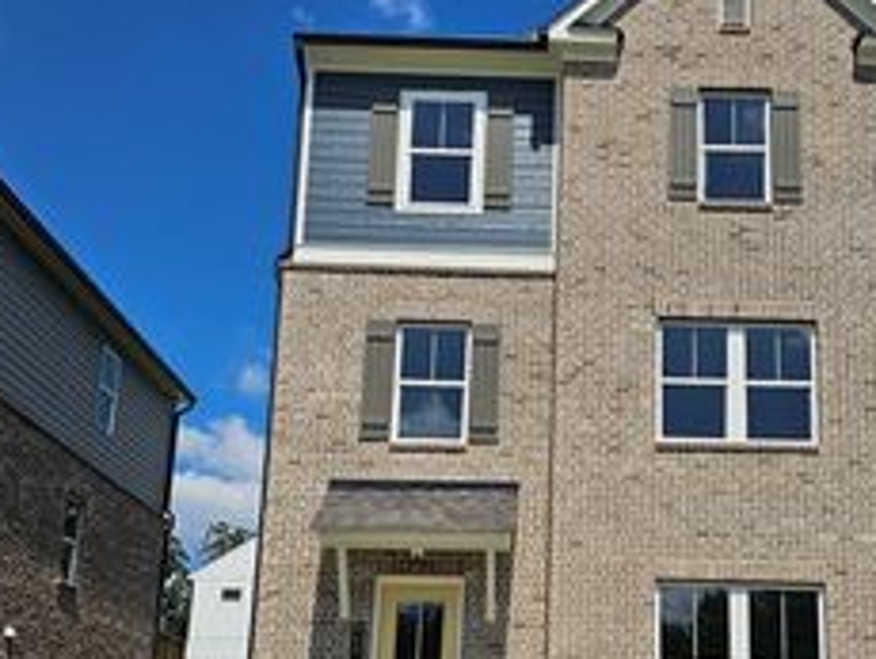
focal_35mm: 50
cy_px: 493
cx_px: 590
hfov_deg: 37.7
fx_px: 1267
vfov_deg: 28.7
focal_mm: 6.3
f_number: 1.7
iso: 10
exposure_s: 1/1799
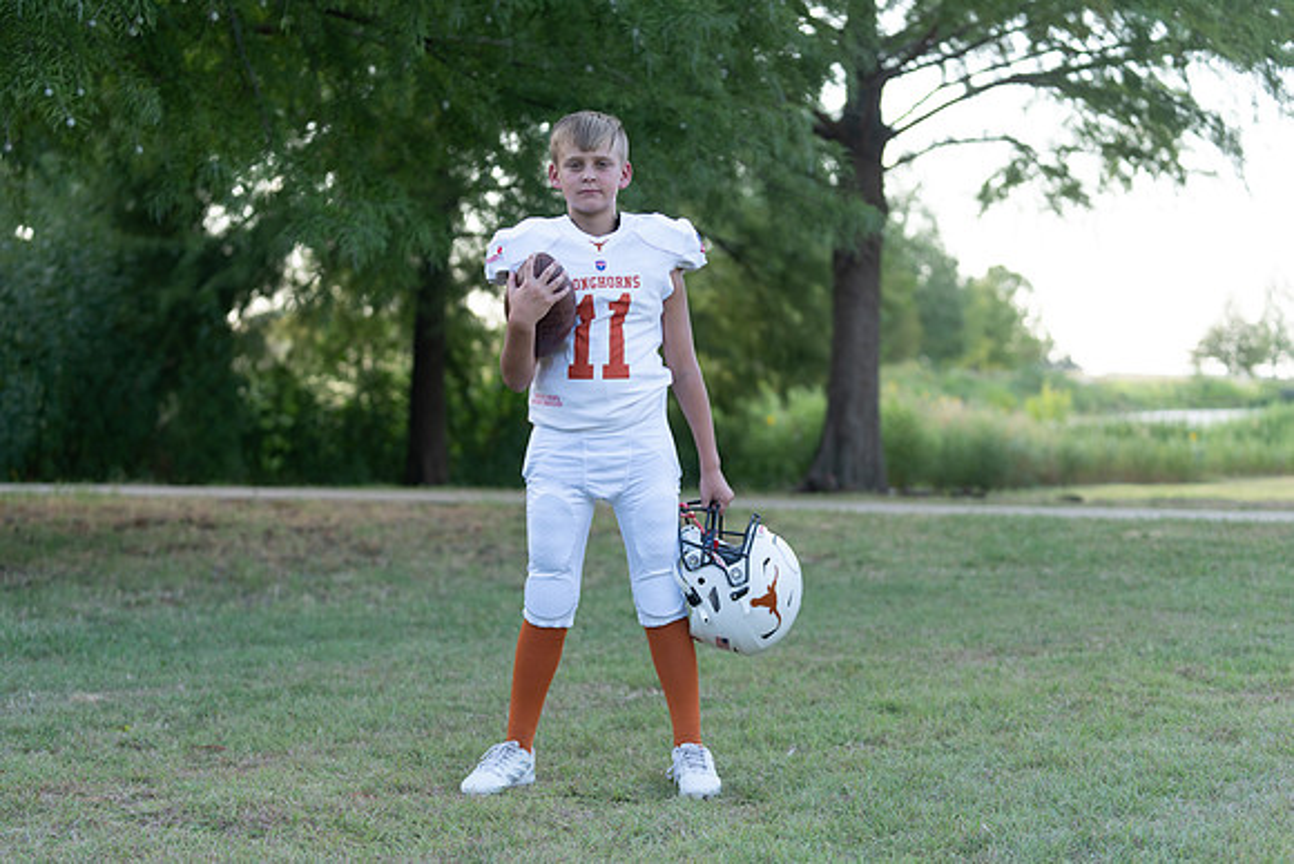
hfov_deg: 28.8
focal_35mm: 70
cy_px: 432
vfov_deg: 19.5
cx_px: 647
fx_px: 2517
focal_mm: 70
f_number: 2.8
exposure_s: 1/400
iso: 250
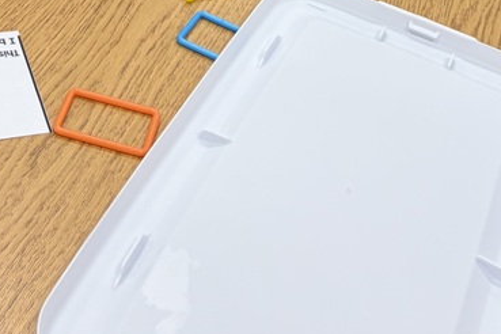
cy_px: -234
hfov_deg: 26.9
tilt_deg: -28.5
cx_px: 175
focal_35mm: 75
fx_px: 1044
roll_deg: -7.6
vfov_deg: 15.9
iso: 80
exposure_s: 1/60
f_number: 1.6
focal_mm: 5.96
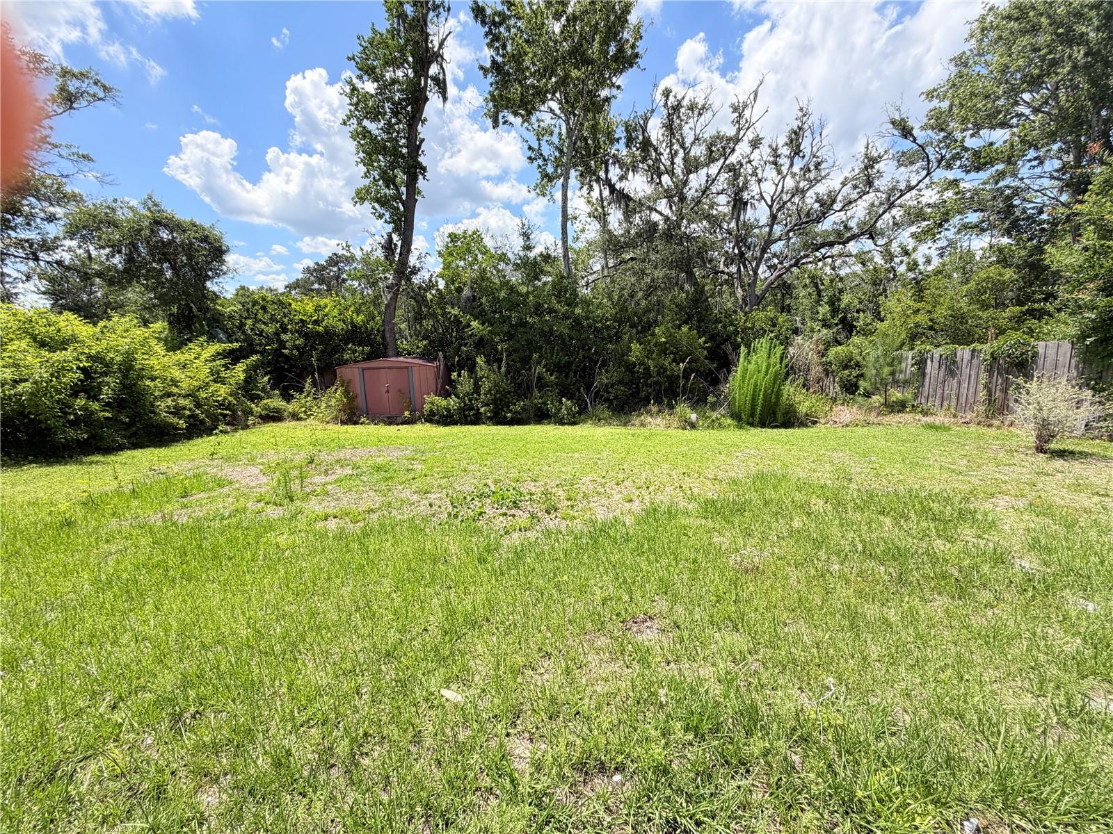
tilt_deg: -10.4
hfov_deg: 102.1
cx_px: 556
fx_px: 450
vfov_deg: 85.7
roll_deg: +1.7
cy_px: 417
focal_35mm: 14
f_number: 2.2
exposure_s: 1/770
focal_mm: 2.22
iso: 32
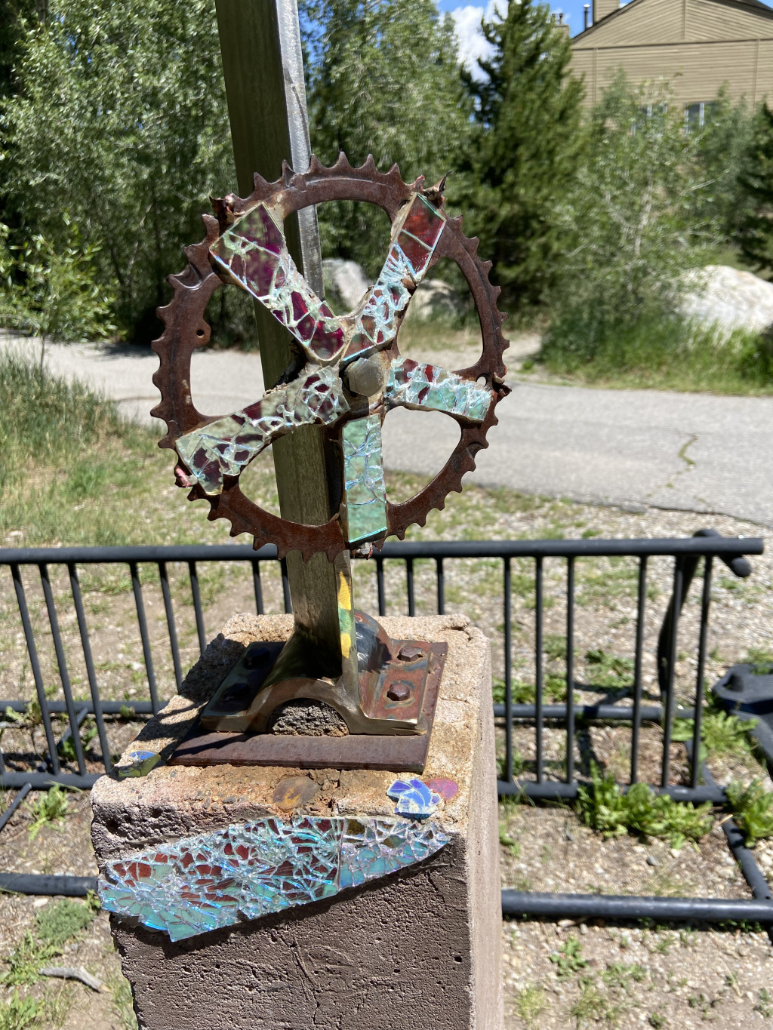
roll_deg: +4.4
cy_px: 515
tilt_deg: -18.9
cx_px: 386
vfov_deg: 67.3
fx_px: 774
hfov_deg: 53.1
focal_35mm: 26
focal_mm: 4.25
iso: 32
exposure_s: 1/1898
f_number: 1.8
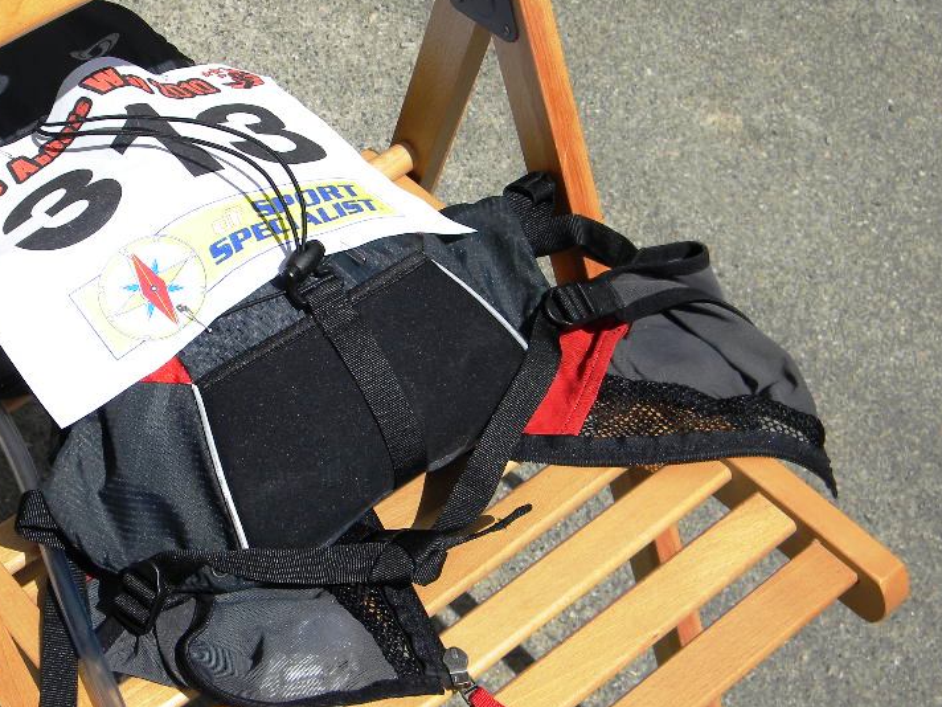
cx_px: 319
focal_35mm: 59
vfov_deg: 24.8
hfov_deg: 32.4
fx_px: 1606
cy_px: 372
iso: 80
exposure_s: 1/260
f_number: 7.6
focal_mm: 7.3
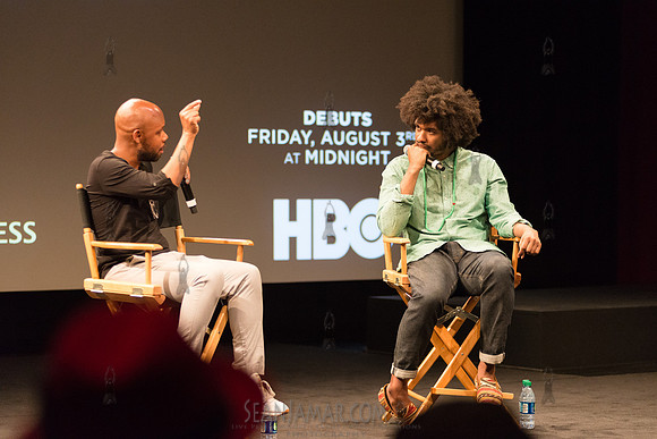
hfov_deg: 19.5
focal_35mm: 105
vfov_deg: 13.0
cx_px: 328
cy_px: 220
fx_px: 1917
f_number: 2.8
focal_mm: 105
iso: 4000
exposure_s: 1/200
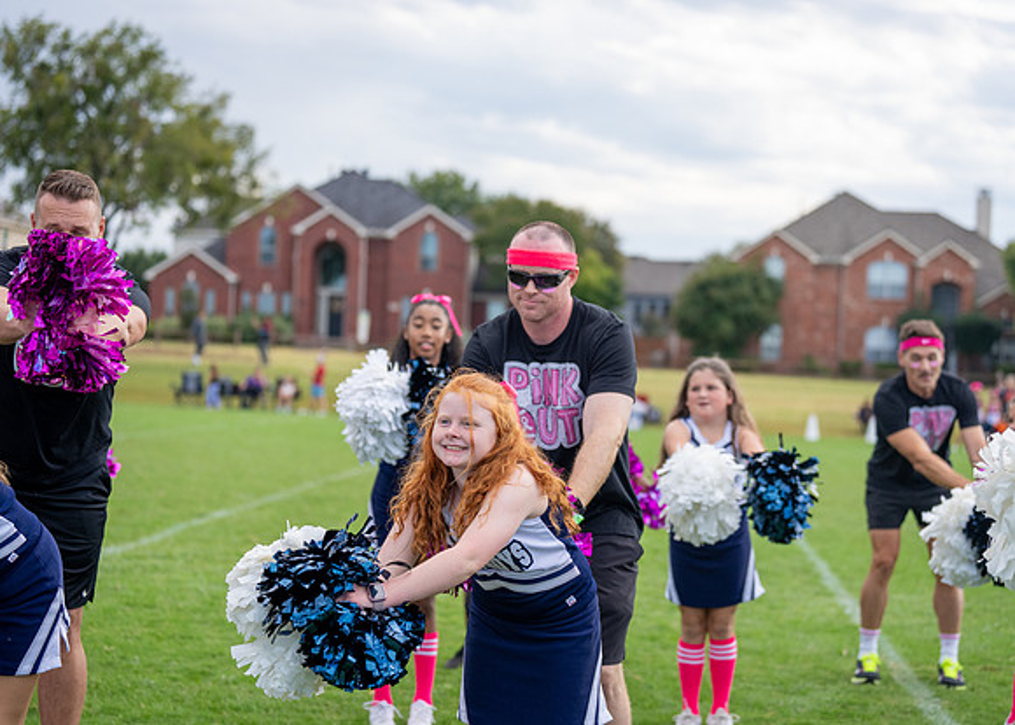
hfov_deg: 26.2
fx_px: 2185
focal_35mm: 76
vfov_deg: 18.8
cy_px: 362
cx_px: 508
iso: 500
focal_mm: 70
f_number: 2.8
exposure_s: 1/4000
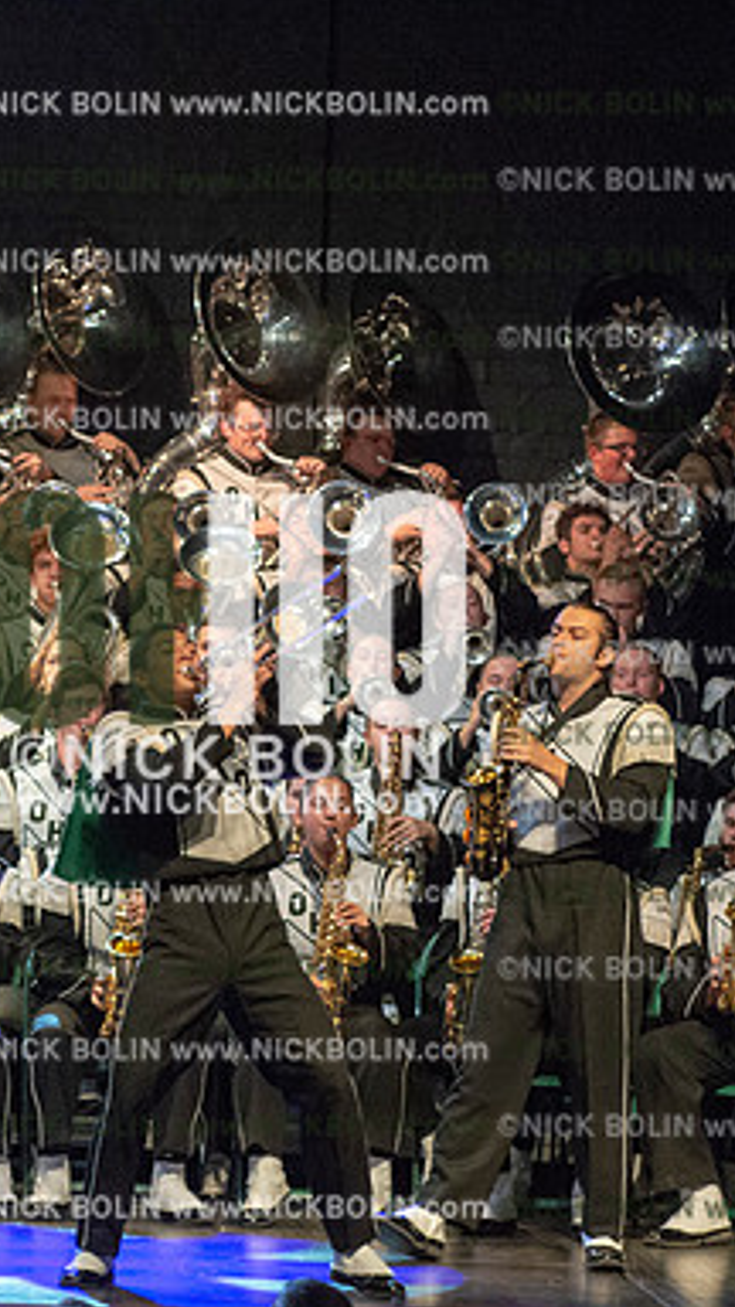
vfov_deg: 7.6
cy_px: 654
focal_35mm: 285
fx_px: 9875
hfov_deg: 4.3
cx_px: 225
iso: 8000
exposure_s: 1/250
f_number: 5.6
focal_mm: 180
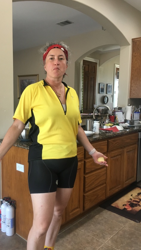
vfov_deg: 61.0
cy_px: 125
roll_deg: -0.1
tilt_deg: -6.7
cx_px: 52
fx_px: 213
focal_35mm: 32
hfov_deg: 36.5
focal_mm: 4.15
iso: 80
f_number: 2.2
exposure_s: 1/30
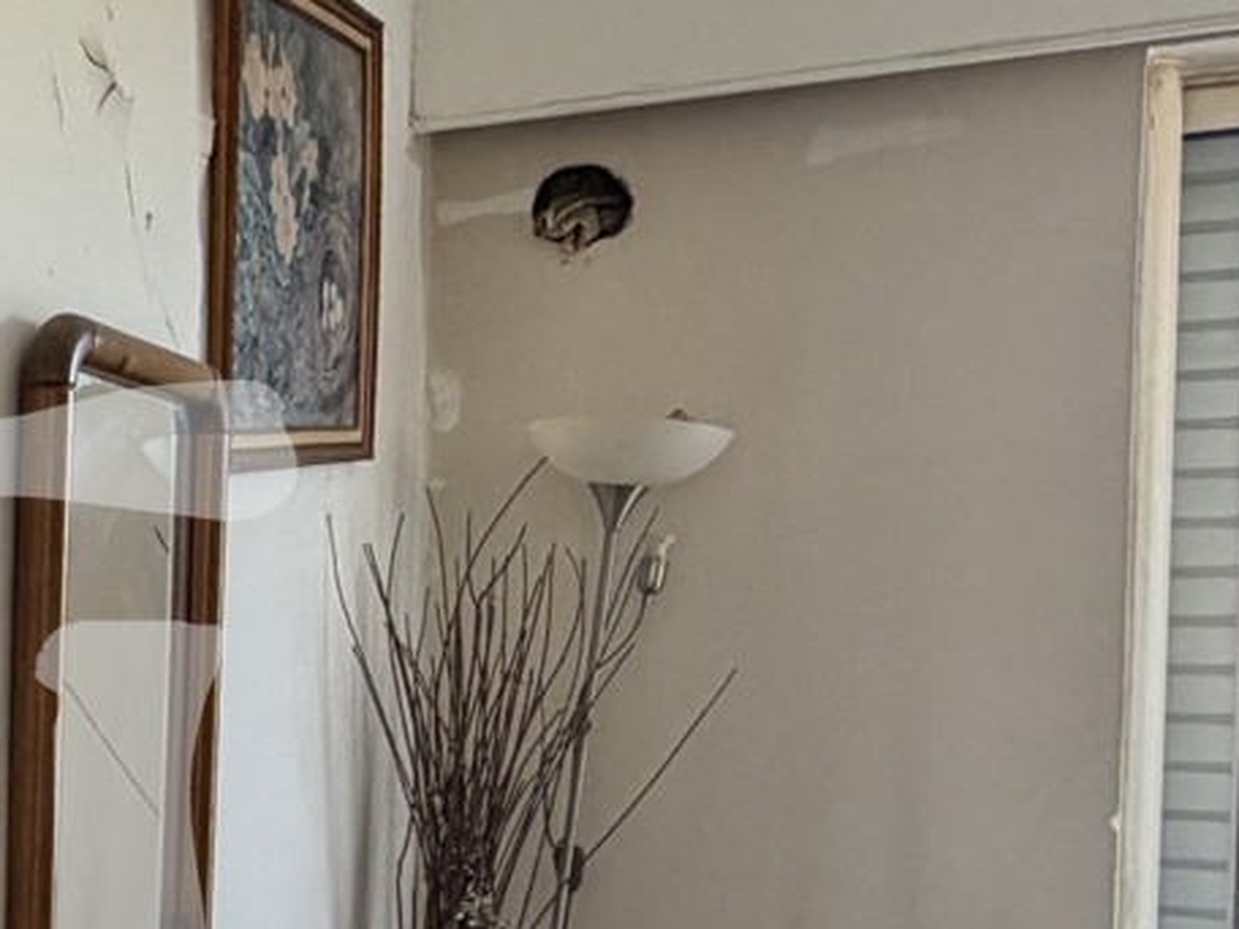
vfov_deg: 24.4
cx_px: -291
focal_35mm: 59
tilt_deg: -2.3
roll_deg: -0.4
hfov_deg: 28.1
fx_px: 2112
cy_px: 739
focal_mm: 2.22
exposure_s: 1/121
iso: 160
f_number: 2.2
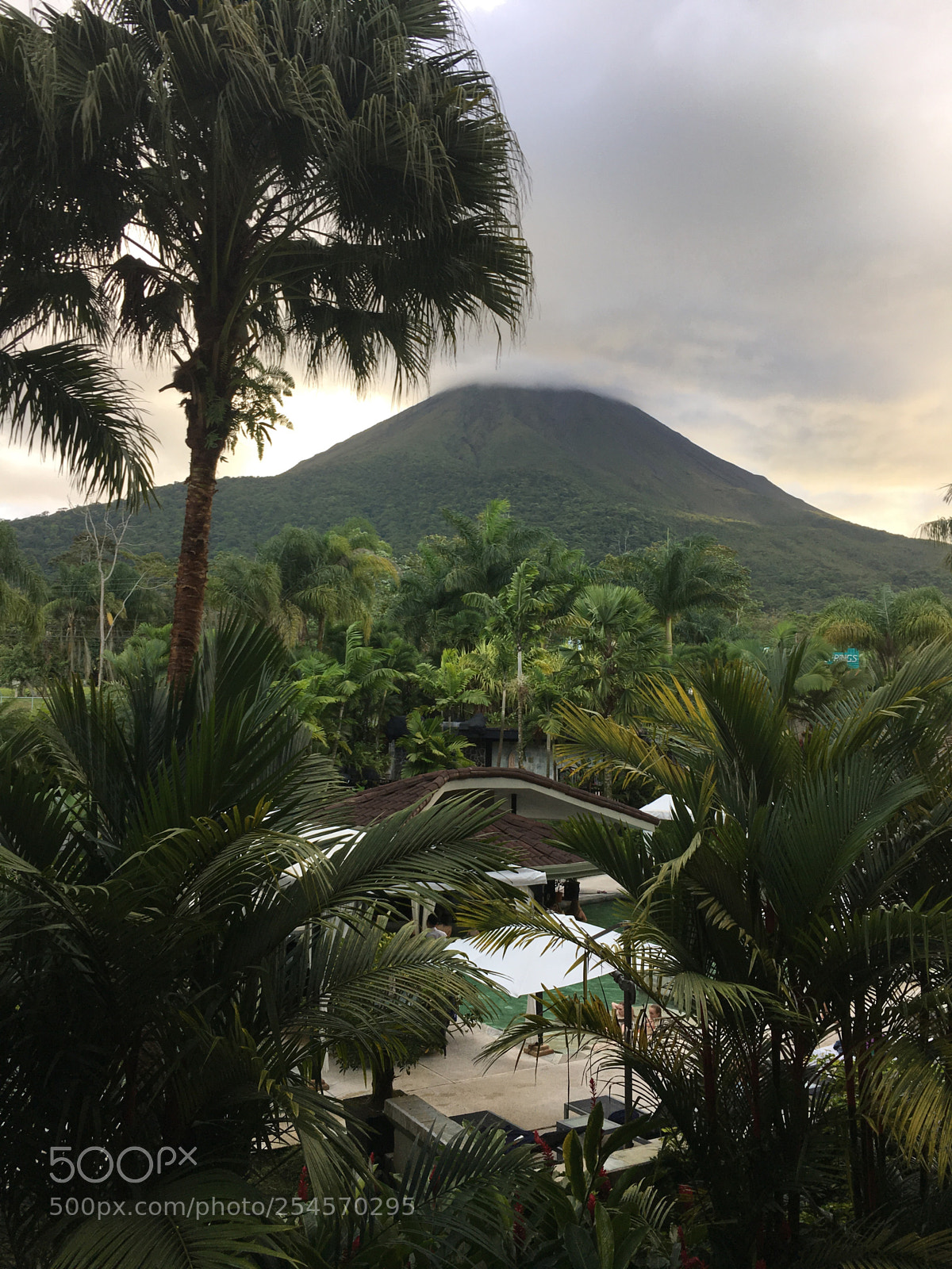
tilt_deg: +5.8
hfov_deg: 48.2
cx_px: 476
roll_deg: -1.5
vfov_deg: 61.7
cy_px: 634
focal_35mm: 29
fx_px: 1063
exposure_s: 1/120
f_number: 2.2
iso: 25
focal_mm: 4.15
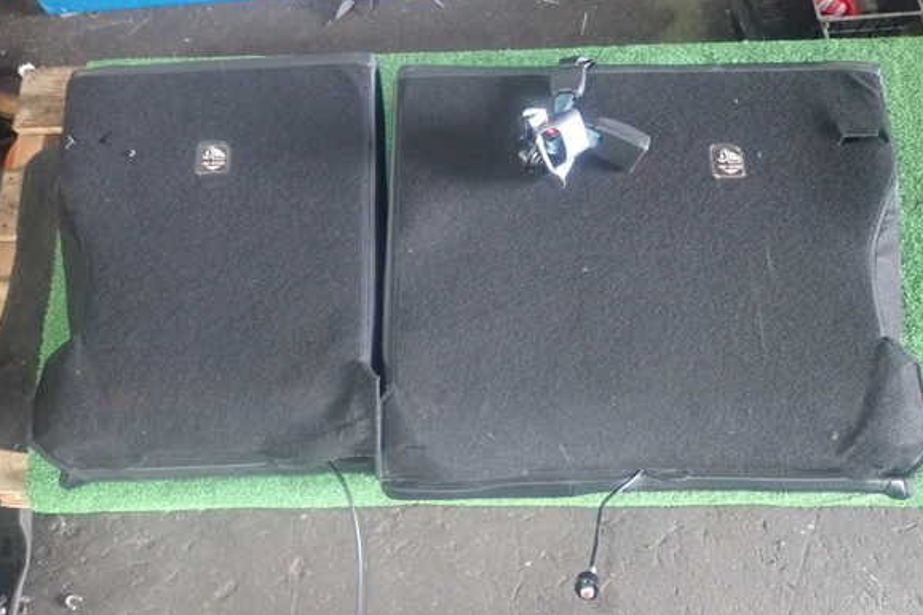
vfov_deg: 47.9
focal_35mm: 27
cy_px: 318
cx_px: 450
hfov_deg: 67.4
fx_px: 692
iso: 800
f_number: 2
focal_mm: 4.5
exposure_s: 1/30
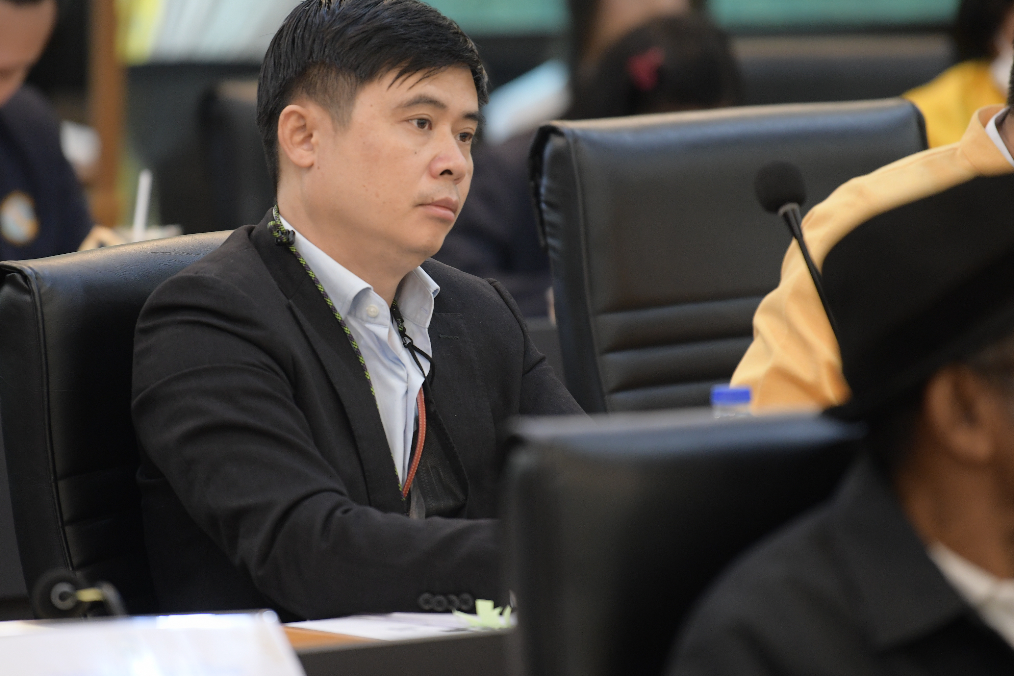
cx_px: 379
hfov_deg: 7.5
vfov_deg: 5.0
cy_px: 267
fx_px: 7745
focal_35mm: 275
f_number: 2.8
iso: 1600
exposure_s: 1/125
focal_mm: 200
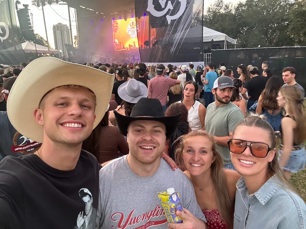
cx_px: 153
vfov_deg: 58.9
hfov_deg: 73.9
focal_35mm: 23
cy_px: 114
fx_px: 203
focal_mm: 2.69
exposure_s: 1/60
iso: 250
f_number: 1.9
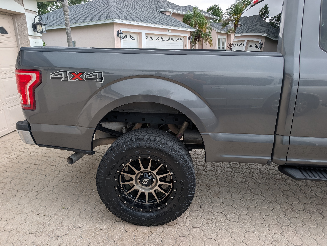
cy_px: 123
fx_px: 227
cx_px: 164
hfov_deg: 71.5
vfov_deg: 56.9
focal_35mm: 24
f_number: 1.68
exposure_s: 1/66.5
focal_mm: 6.9
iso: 14
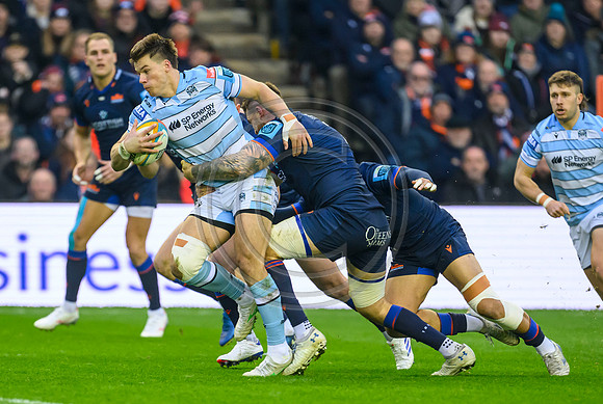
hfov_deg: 3.1
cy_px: 302
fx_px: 11224
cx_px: 296
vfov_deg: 2.1
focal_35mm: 669
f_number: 3.2
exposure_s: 1/1600
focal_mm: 400
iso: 4000
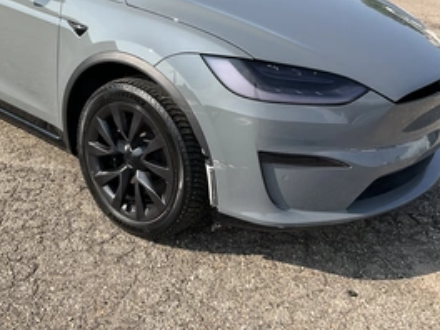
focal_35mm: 44
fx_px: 559
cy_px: 88
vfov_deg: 32.3
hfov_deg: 42.4
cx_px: 148
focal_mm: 3
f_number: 1.8
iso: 25
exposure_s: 1/1076
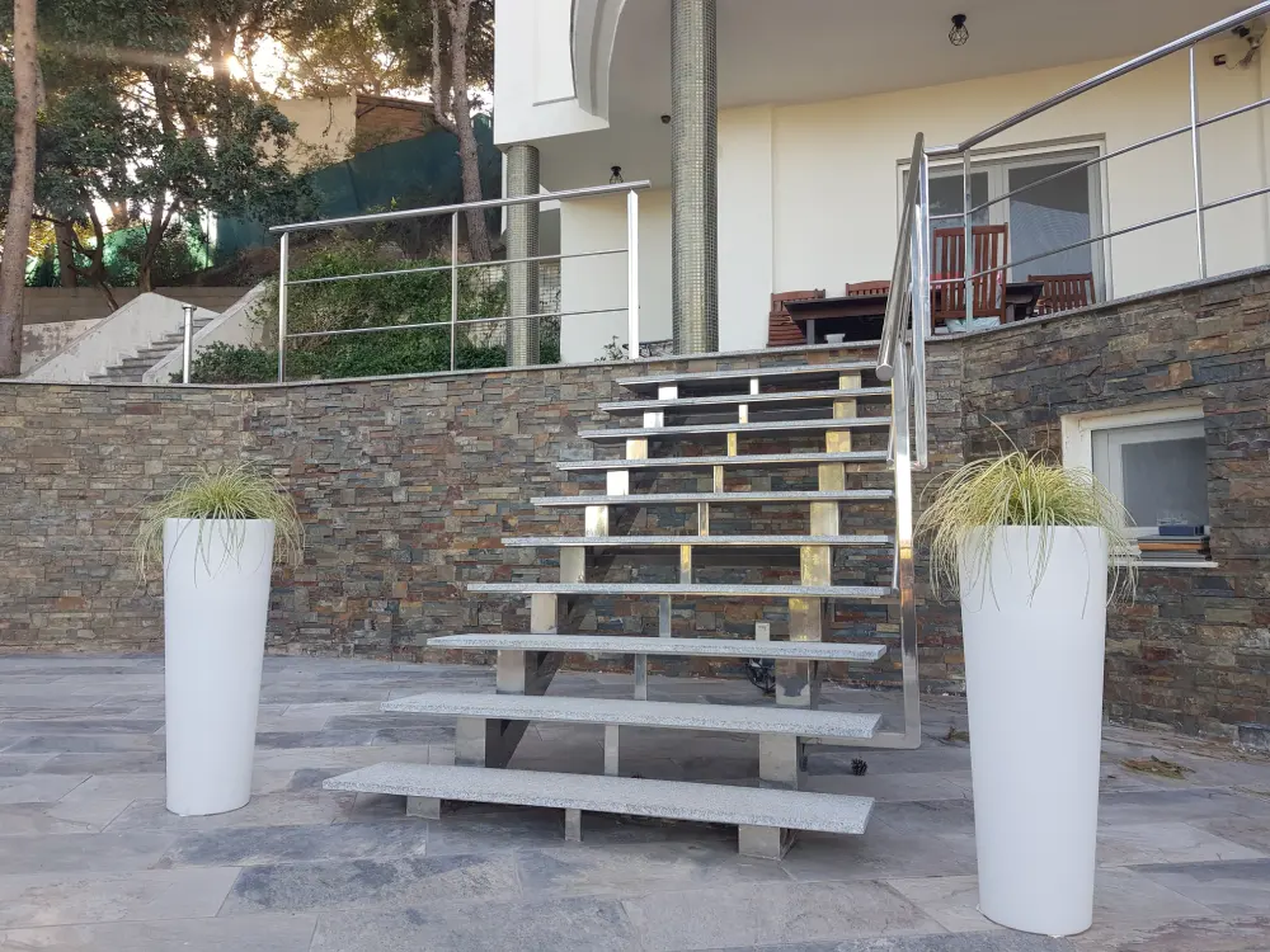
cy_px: 476
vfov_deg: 53.1
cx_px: 635
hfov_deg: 67.3
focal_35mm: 26
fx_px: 954
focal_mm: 4.2
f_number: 1.7
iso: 40
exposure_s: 1/171
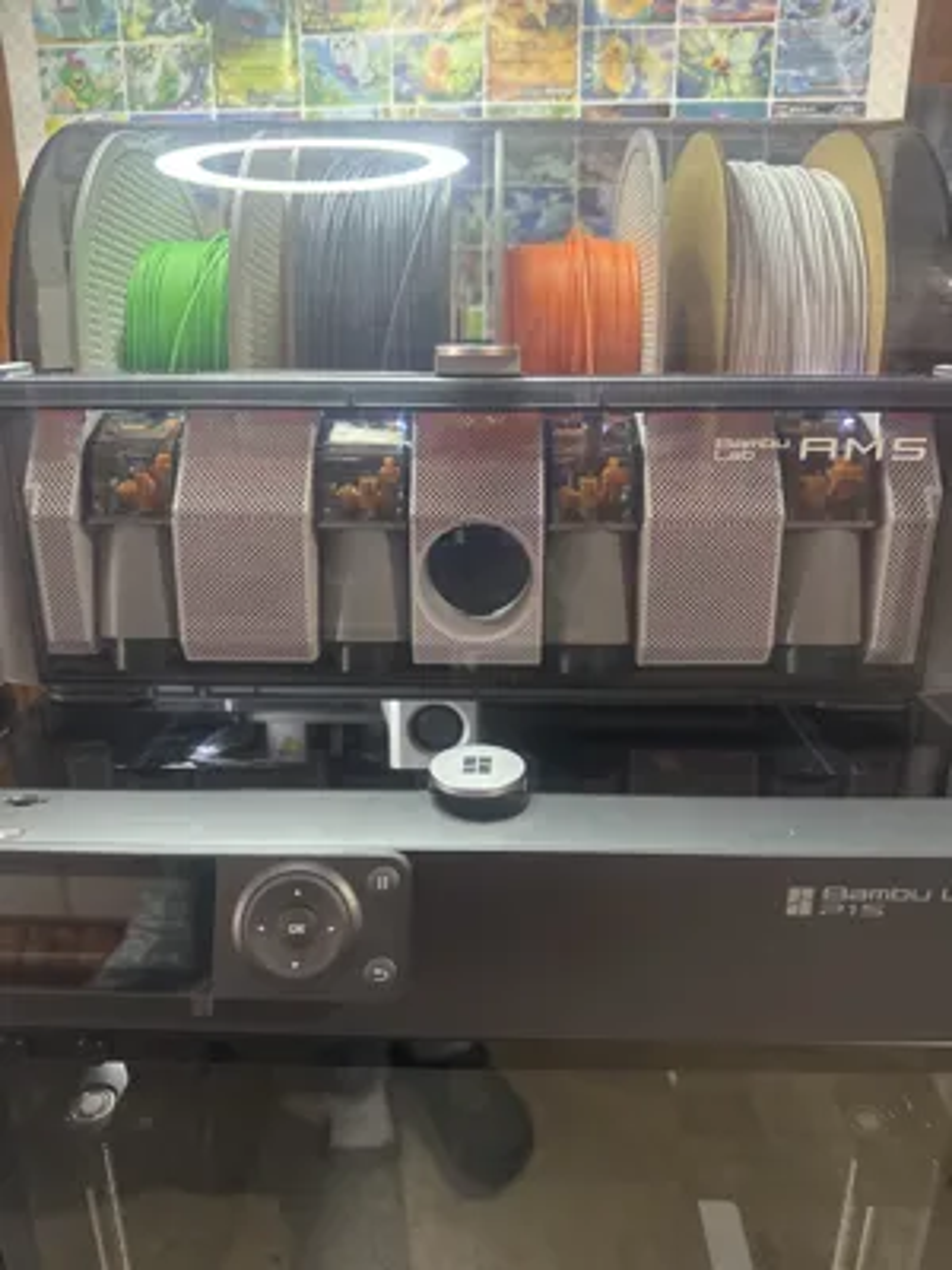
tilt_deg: -19.7
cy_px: 635
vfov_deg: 71.6
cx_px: 476
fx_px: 880
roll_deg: -0.9
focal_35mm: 24
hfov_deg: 56.8
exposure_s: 1/40
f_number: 1.78
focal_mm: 6.76
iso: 800
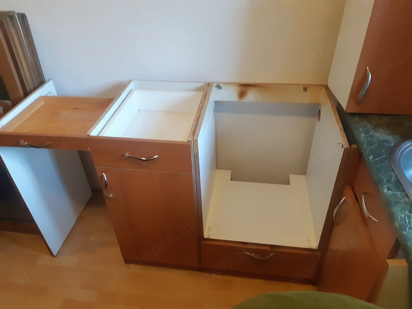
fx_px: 309
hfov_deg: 67.3
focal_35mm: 26
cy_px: 154
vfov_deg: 53.1
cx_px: 206
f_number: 1.7
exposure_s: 1/25
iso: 400
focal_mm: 3.93
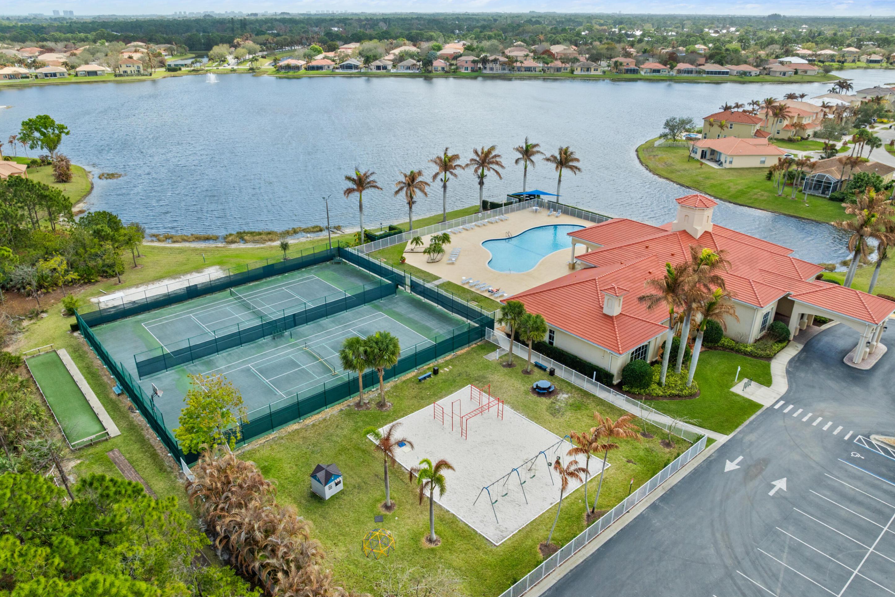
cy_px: 314
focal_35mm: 25
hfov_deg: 71.5
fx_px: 621
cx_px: 448
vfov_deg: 51.3
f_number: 2.8
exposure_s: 1/2000
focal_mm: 12.29
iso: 170
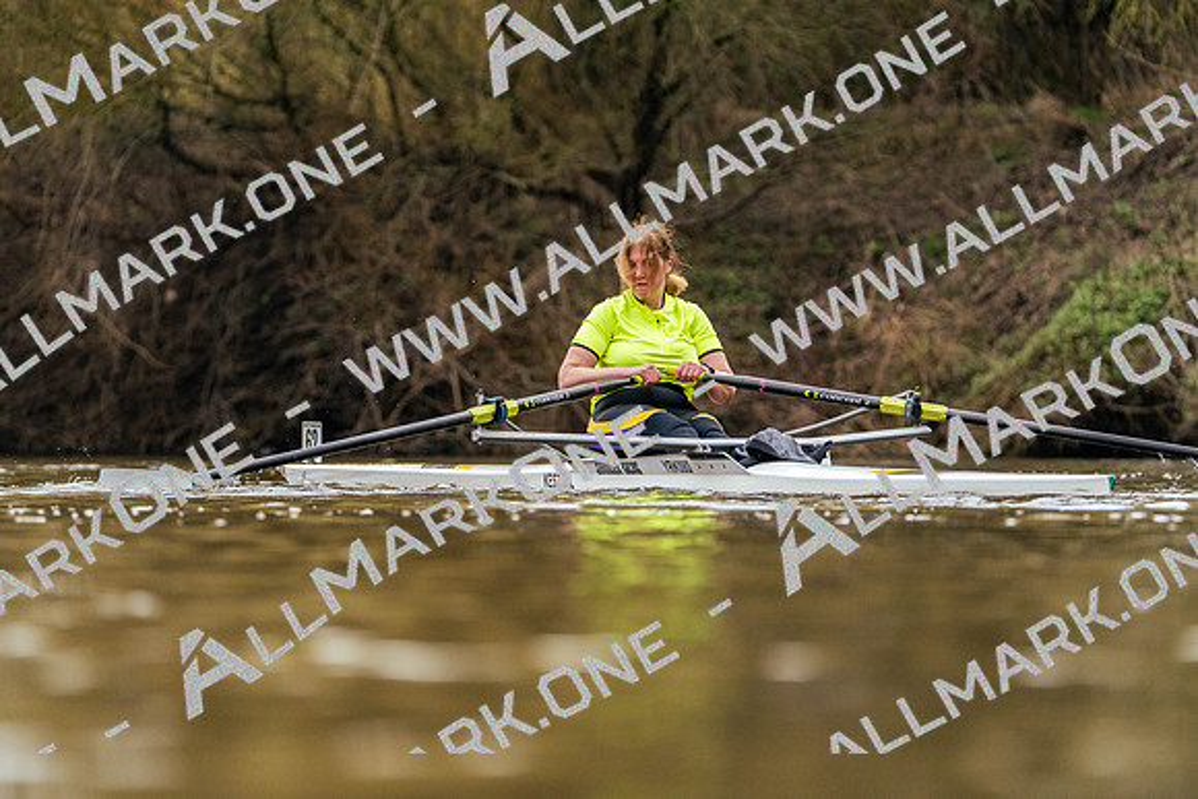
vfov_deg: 3.5
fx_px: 12914
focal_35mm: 388
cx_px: 599
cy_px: 400
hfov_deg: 5.3
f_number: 6.3
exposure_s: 1/2000
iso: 2500
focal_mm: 388
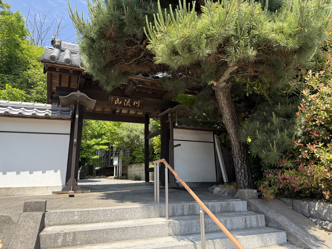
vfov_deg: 56.8
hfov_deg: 71.6
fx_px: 230
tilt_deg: +13.4
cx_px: 166
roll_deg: +0.8
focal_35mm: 24
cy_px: 124
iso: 100
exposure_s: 1/868
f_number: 1.78
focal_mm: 6.76
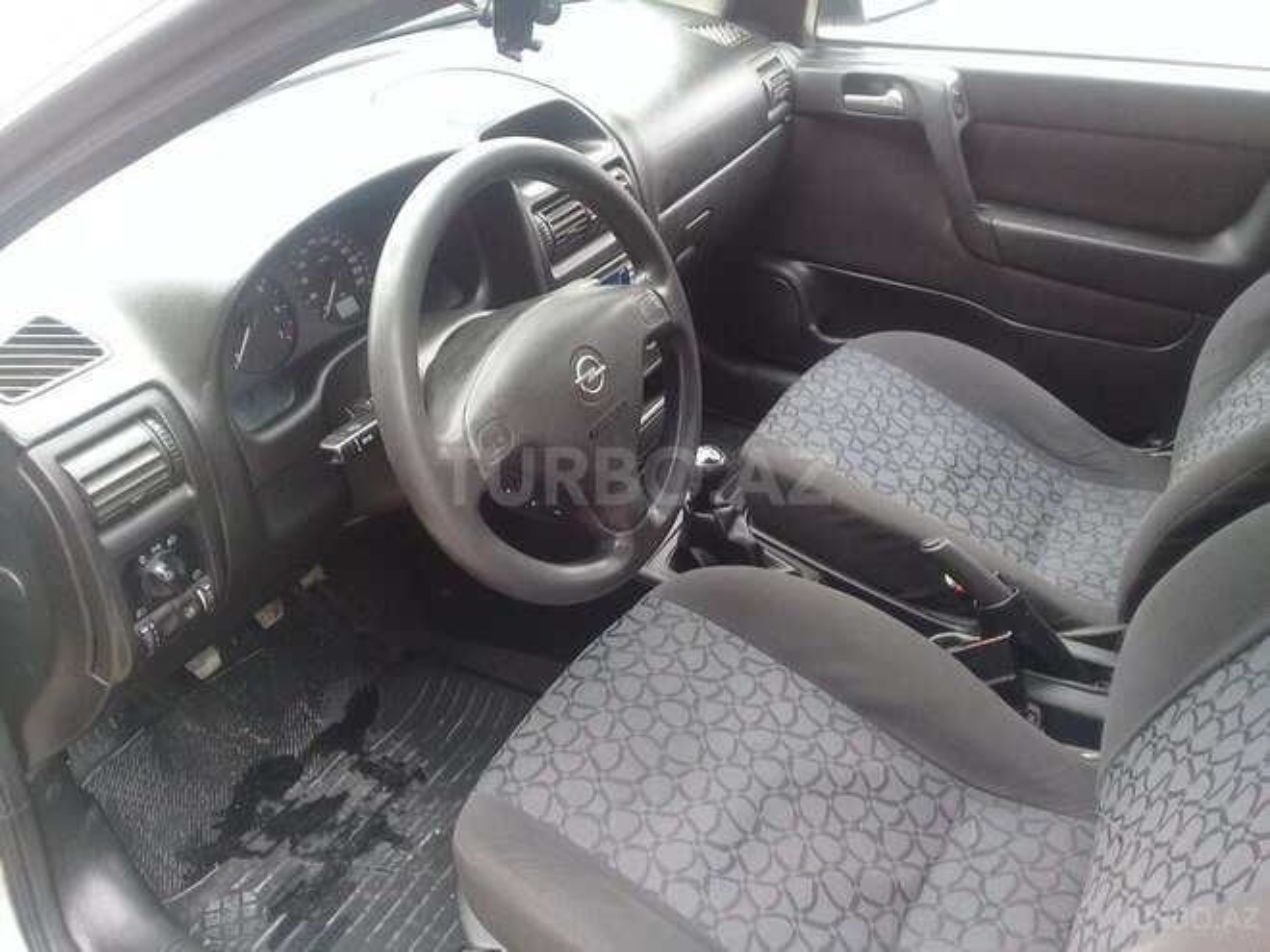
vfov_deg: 45.4
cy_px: 476
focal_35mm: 31
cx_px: 635
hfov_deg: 58.4
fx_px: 1137
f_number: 2.2
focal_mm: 3.3
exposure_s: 1/33
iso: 64
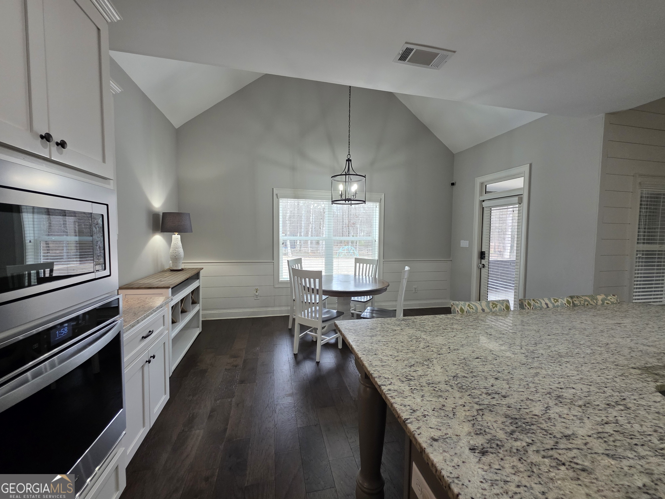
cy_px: 250
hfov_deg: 106.2
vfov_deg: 89.9
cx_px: 332
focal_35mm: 13
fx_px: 250
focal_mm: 2.2
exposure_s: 1/120
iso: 200
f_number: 1.9
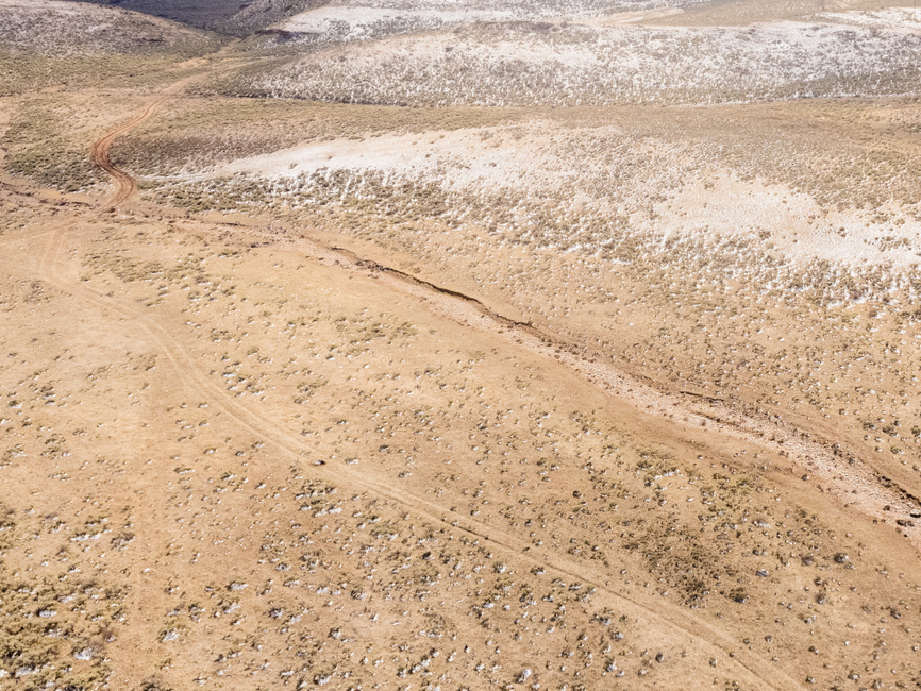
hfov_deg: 37.2
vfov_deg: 29.0
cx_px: 699
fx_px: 1331
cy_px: 269
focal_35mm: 50
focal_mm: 8.38
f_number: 2.8
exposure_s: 1/3000
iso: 200
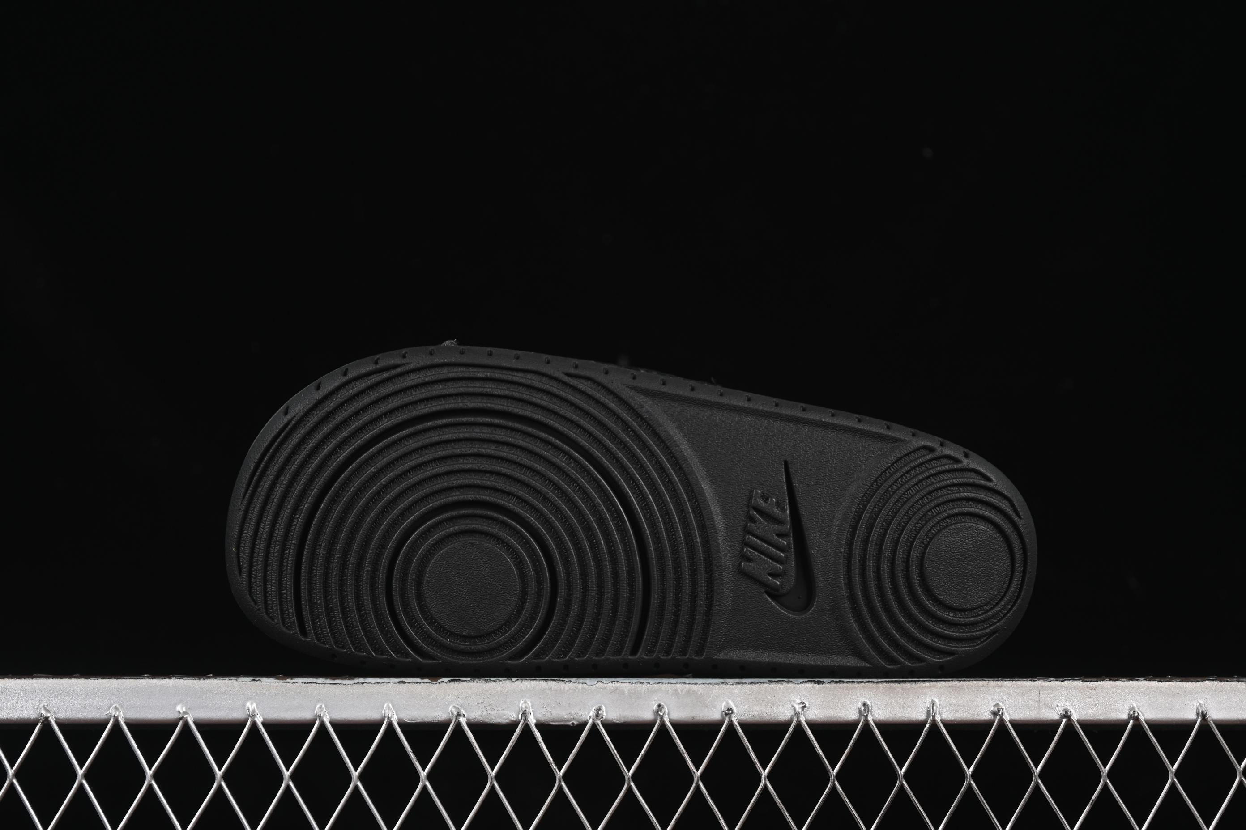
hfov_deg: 27.0
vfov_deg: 18.2
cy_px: 415
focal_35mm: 75
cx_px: 623
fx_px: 2596
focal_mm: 50
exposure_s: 1/50
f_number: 6.3
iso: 160
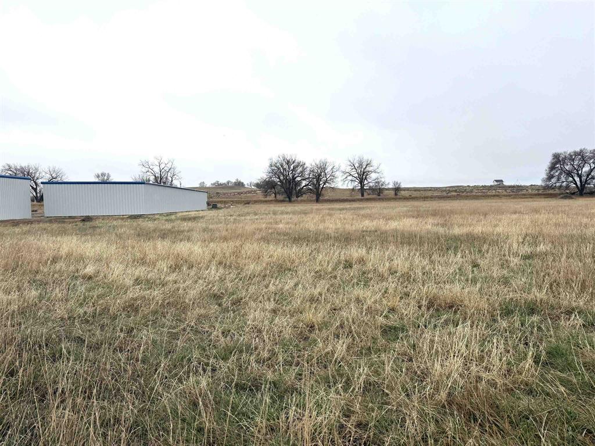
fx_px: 413
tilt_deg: -3.0
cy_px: 223
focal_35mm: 24
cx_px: 298
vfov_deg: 56.8
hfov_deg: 71.6
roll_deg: +1.7
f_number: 1.78
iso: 80
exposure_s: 1/5319
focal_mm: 6.76
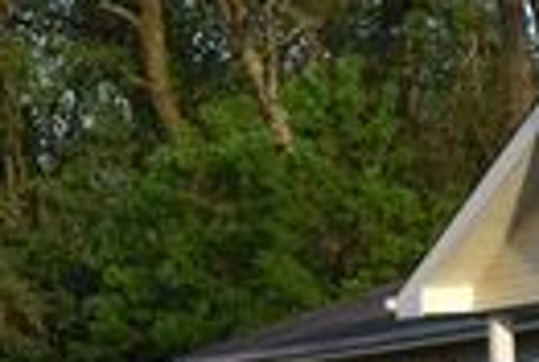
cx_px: 1313
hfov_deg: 5.0
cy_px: 673
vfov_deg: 3.4
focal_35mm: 402
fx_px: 6039
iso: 200
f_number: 8
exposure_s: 1/250
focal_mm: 55
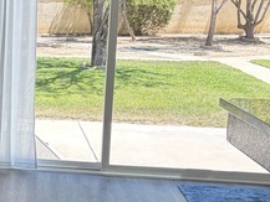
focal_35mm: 80
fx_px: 624
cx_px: -59
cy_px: 110
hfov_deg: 22.4
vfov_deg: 18.4
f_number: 1.6
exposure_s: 1/323
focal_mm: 5.96
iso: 50
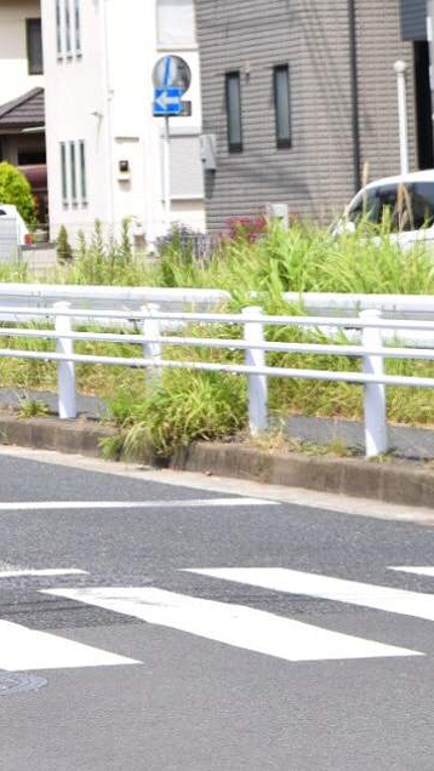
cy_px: 201
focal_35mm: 217
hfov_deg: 5.5
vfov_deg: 9.9
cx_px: -468
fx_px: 4444
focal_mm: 55
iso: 200
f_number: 8
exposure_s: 1/320
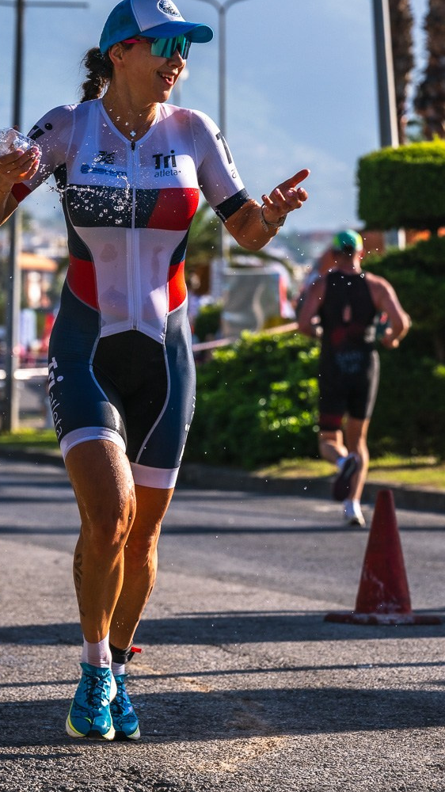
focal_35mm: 228
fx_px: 4786
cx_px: 175
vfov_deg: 9.5
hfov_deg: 5.3
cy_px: 313
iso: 320
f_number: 8
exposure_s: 1/1250
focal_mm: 170
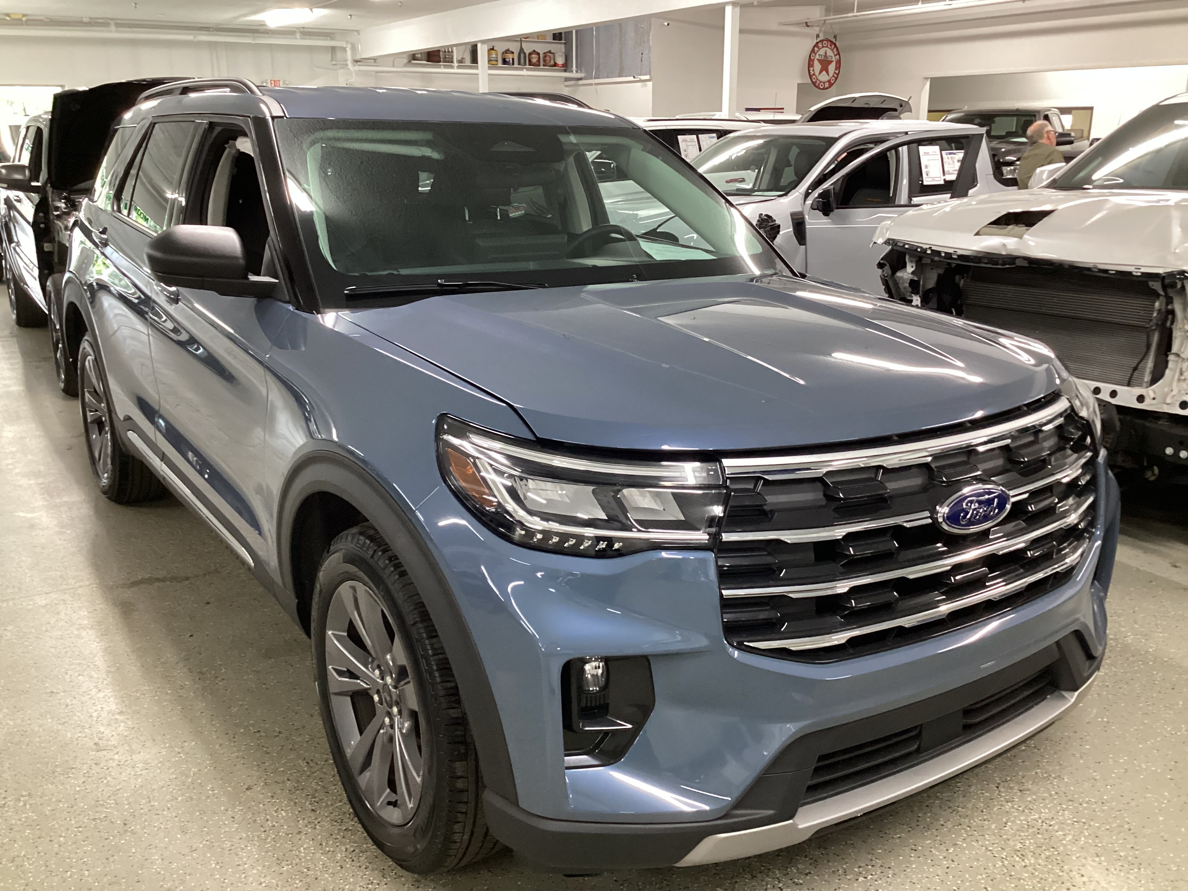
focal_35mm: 31
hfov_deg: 58.4
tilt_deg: -17.4
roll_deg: -0.3
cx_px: 594
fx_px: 1064
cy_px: 446
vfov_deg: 45.4
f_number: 2.4
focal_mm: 3.3
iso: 320
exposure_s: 1/40
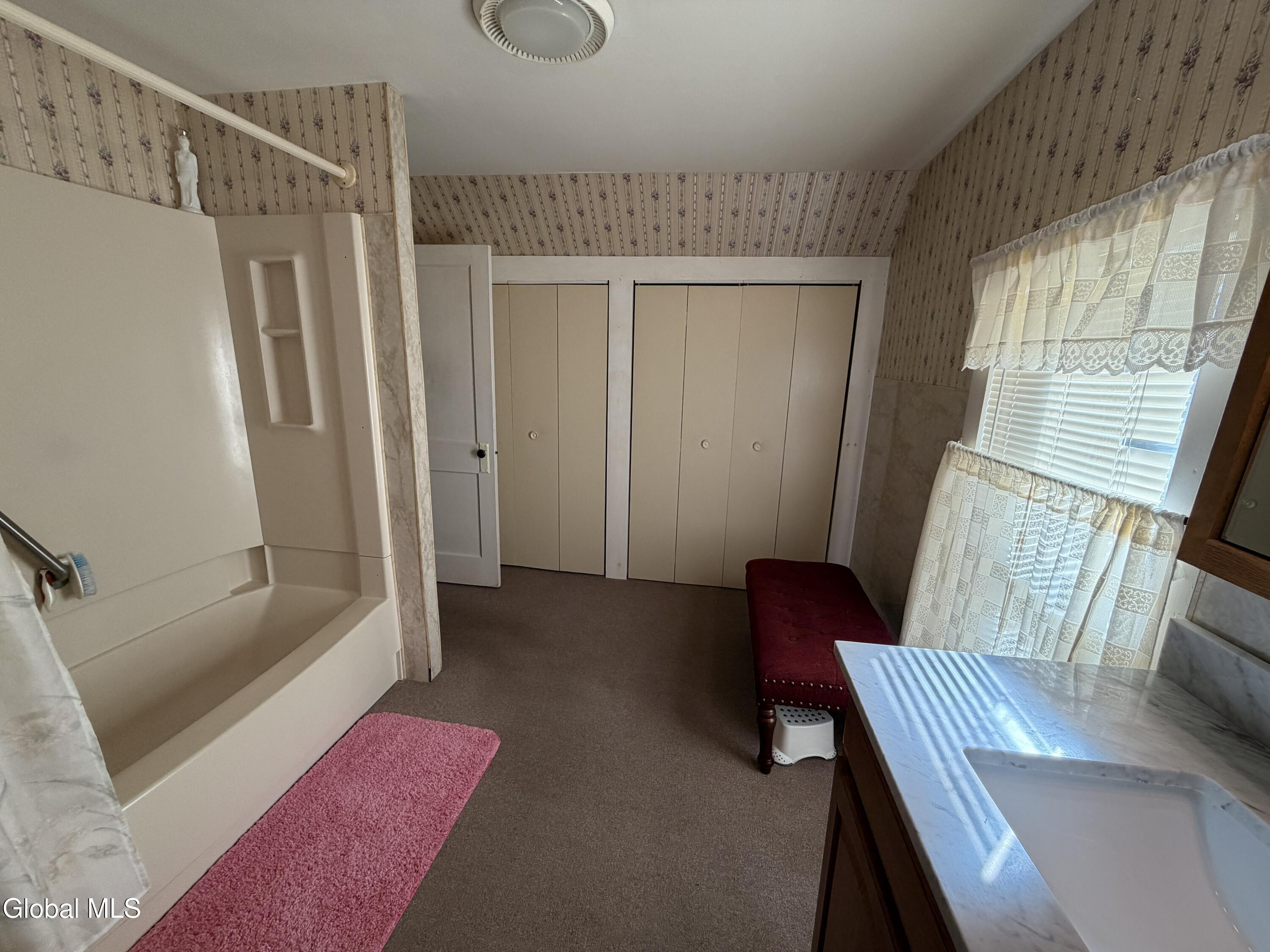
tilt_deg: -12.6
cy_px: 476
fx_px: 514
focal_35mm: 14
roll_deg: -0.8
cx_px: 635
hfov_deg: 102.1
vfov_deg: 85.7
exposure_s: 1/120
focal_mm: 2.22
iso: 125
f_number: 2.2
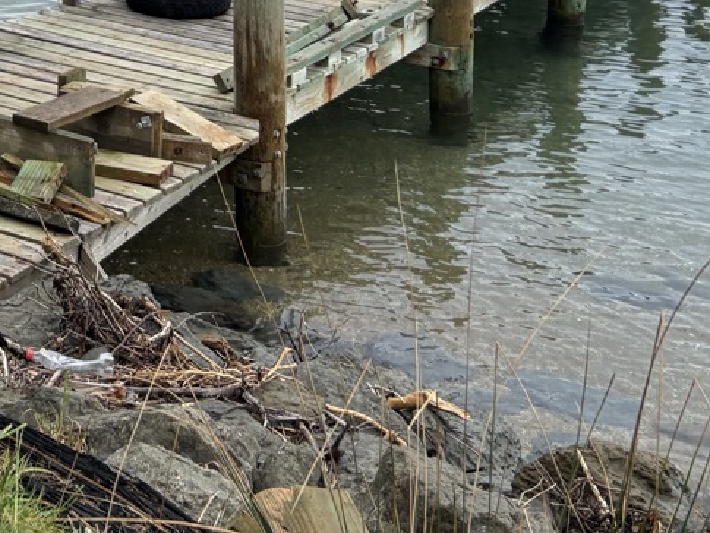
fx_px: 1539
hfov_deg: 24.9
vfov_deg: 18.0
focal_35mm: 75
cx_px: 16
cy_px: -211
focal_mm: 5.96
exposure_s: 1/884
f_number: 1.6
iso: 50
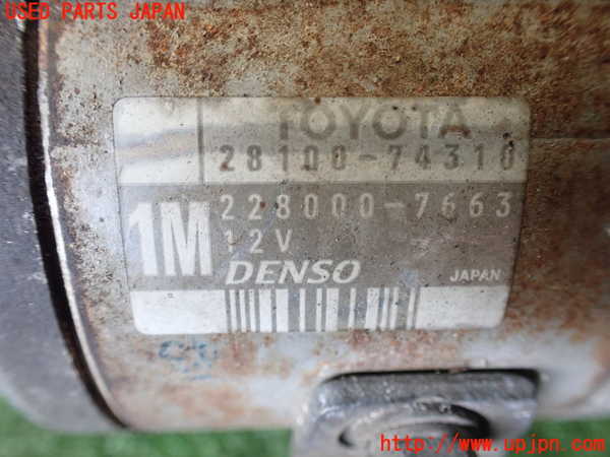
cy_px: 228
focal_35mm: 30
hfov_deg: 60.0
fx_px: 529
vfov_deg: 46.8
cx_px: 305
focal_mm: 5.4
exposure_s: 1/100
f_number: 2.3
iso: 800
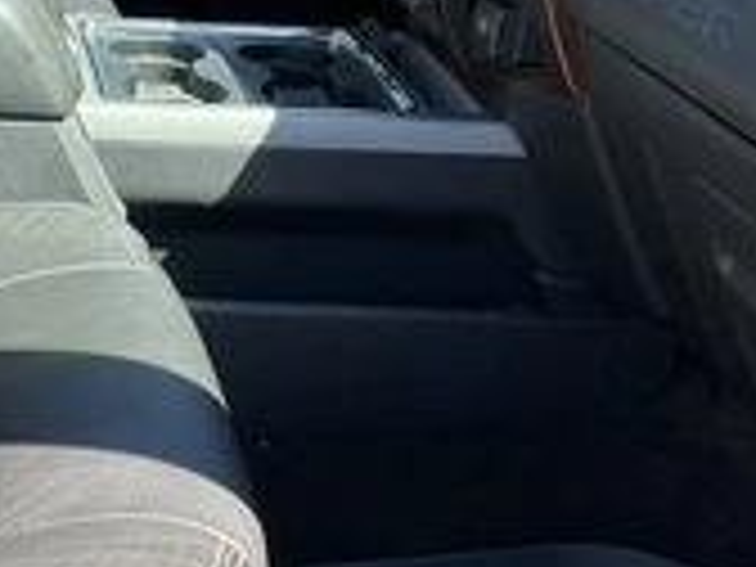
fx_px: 1507
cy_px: 292
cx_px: -18
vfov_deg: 21.3
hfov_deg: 26.5
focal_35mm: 69
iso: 20
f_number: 1.8
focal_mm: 3
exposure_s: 1/174
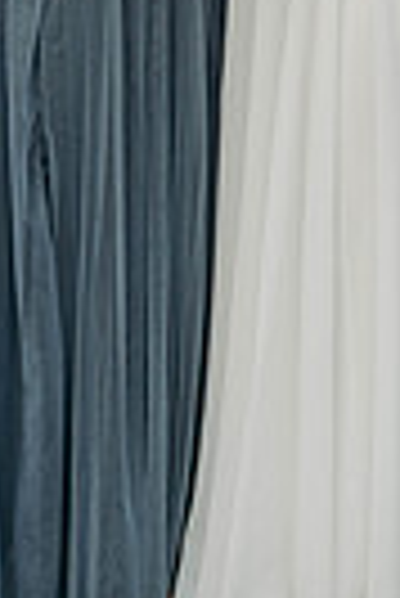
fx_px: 3923
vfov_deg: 8.6
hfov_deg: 5.8
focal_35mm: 236
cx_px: 83
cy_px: -99
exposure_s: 1/320
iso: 100
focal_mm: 70
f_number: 4
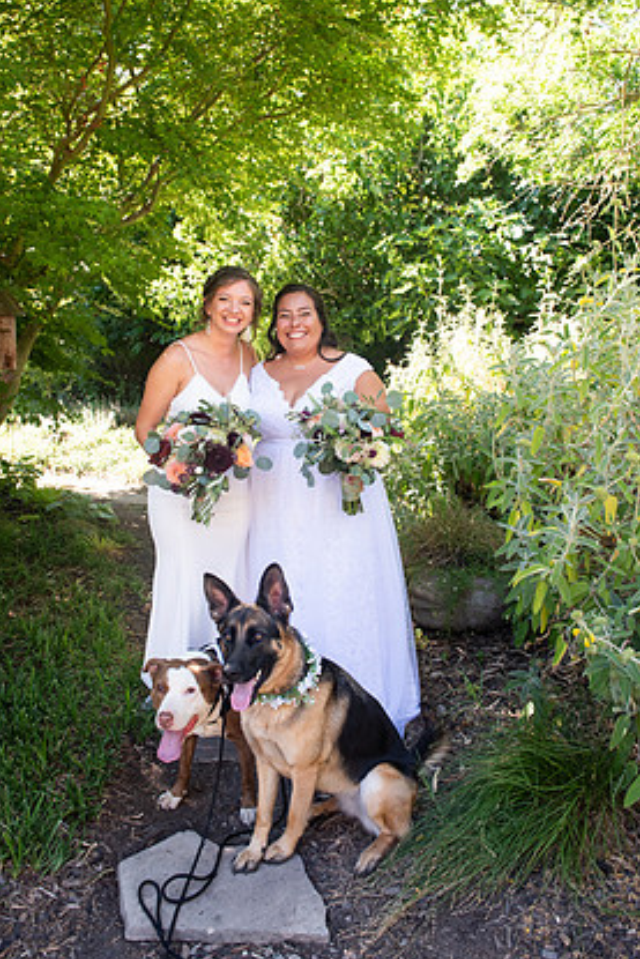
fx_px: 693
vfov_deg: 69.3
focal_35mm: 26
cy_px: 448
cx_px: 300
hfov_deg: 49.6
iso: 640
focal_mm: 24
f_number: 5
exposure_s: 1/200
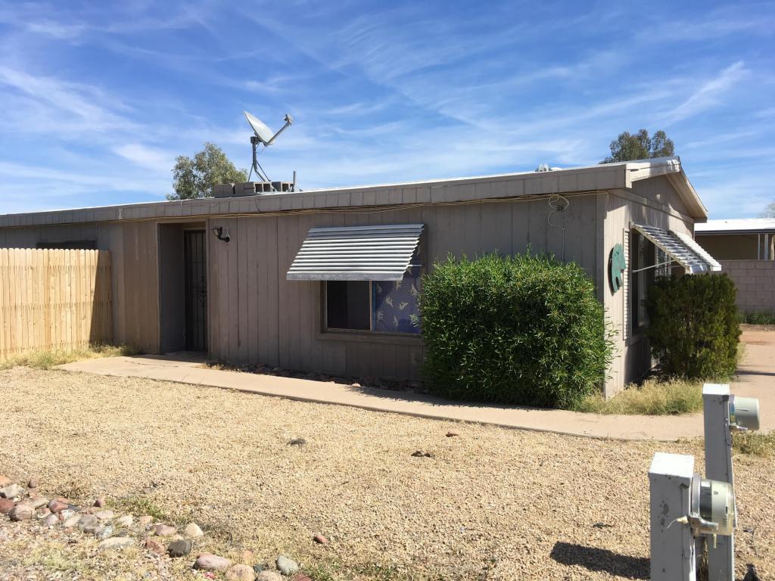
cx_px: 388
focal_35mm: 29
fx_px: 649
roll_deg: +0.9
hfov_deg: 61.7
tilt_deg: -2.7
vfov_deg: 48.2
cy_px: 290
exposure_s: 1/1148
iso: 25
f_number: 2.2
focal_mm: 4.15
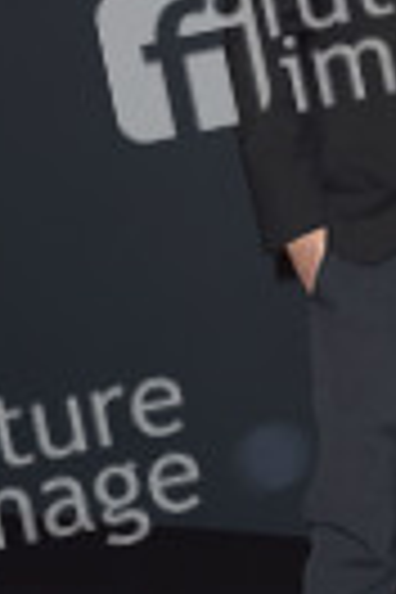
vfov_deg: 18.7
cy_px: 261
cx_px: 461
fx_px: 1798
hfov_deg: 12.3
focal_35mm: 109
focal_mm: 36
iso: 320
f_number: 6.3
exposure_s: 1/250
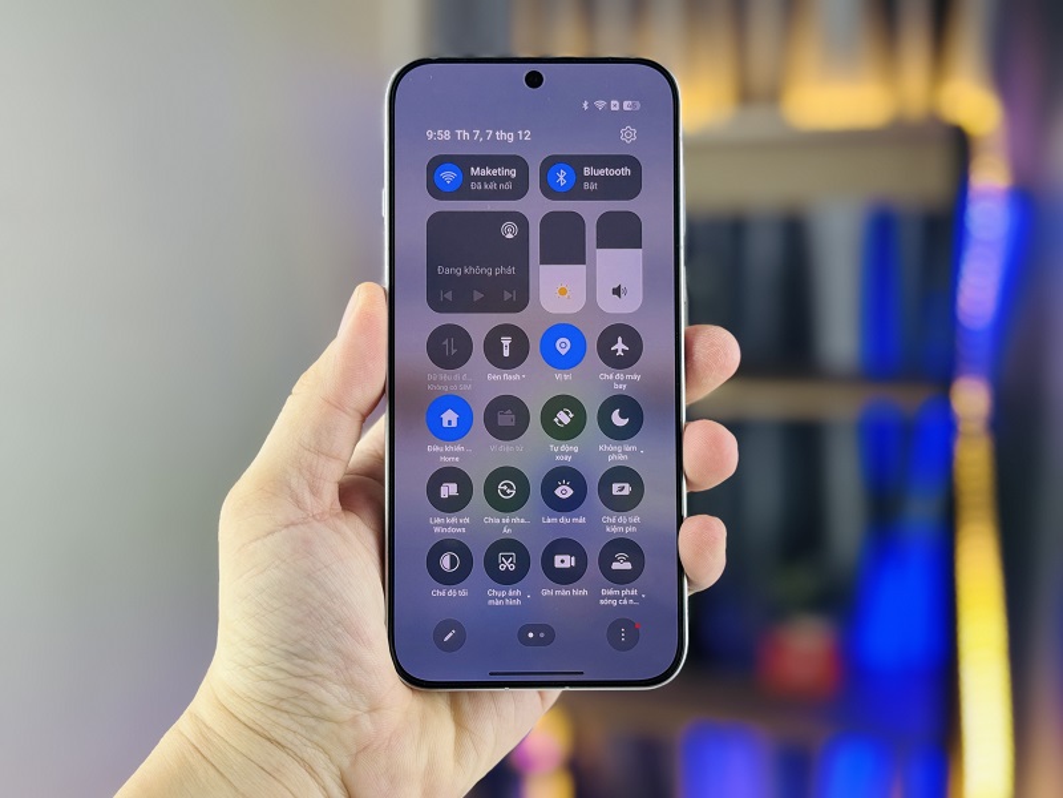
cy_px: 399
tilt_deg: -7.9
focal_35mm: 48
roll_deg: +1.4
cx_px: 532
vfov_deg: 30.3
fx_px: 1474
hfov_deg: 39.7
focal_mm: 6.76
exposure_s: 1/100
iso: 64
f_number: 1.78
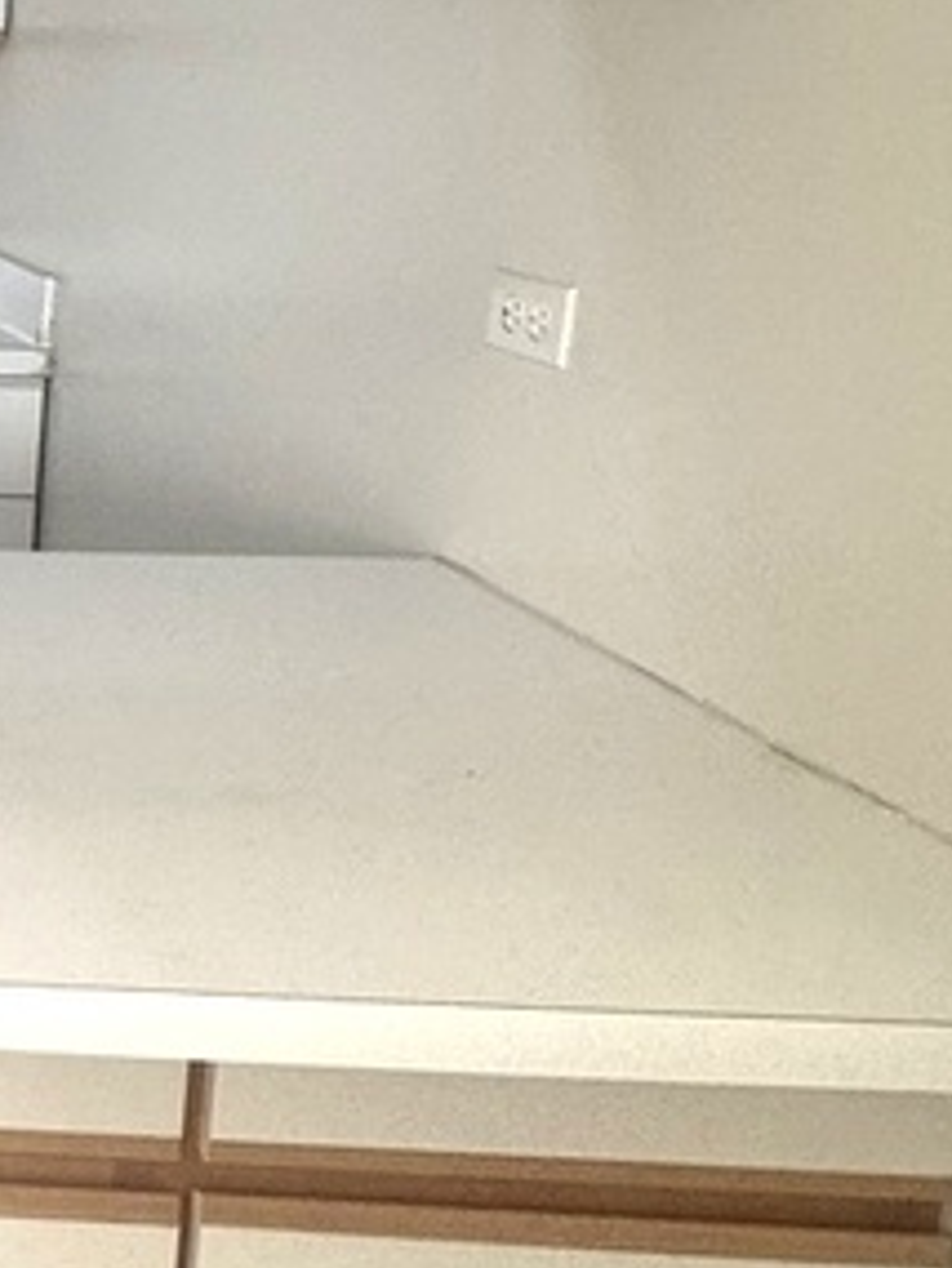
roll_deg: +0.8
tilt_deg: -8.3
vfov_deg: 35.3
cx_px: -770
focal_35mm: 53
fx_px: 1942
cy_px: 311
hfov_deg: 19.9
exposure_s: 1/120
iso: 160
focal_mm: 2.22
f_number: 2.2
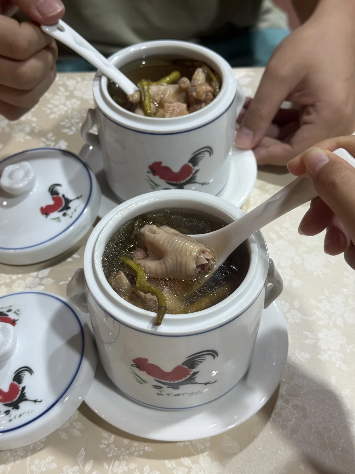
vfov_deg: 39.7
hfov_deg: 30.3
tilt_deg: -49.1
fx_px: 656
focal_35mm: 48
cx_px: 178
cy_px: 237
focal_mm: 6.76
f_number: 1.78
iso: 50
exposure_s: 1/100
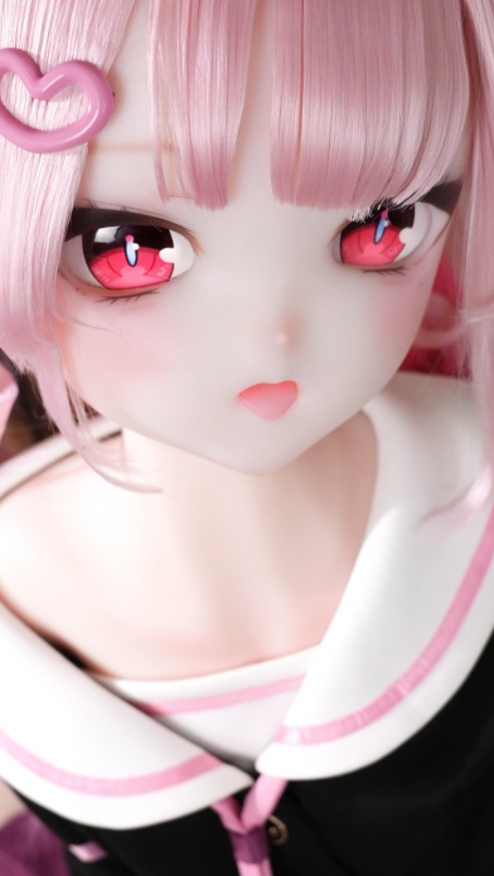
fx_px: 1512
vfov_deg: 32.3
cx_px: 233
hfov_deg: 18.6
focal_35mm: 65
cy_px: 473
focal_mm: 24
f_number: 4
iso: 250
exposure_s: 1/320
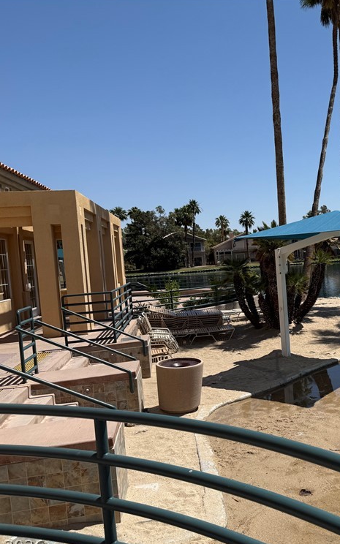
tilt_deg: -3.4
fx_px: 519
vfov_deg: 55.3
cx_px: 339
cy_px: 277
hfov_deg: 33.3
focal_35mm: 35
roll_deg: +4.5
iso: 80
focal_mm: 6.76
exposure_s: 1/8130
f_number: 1.78
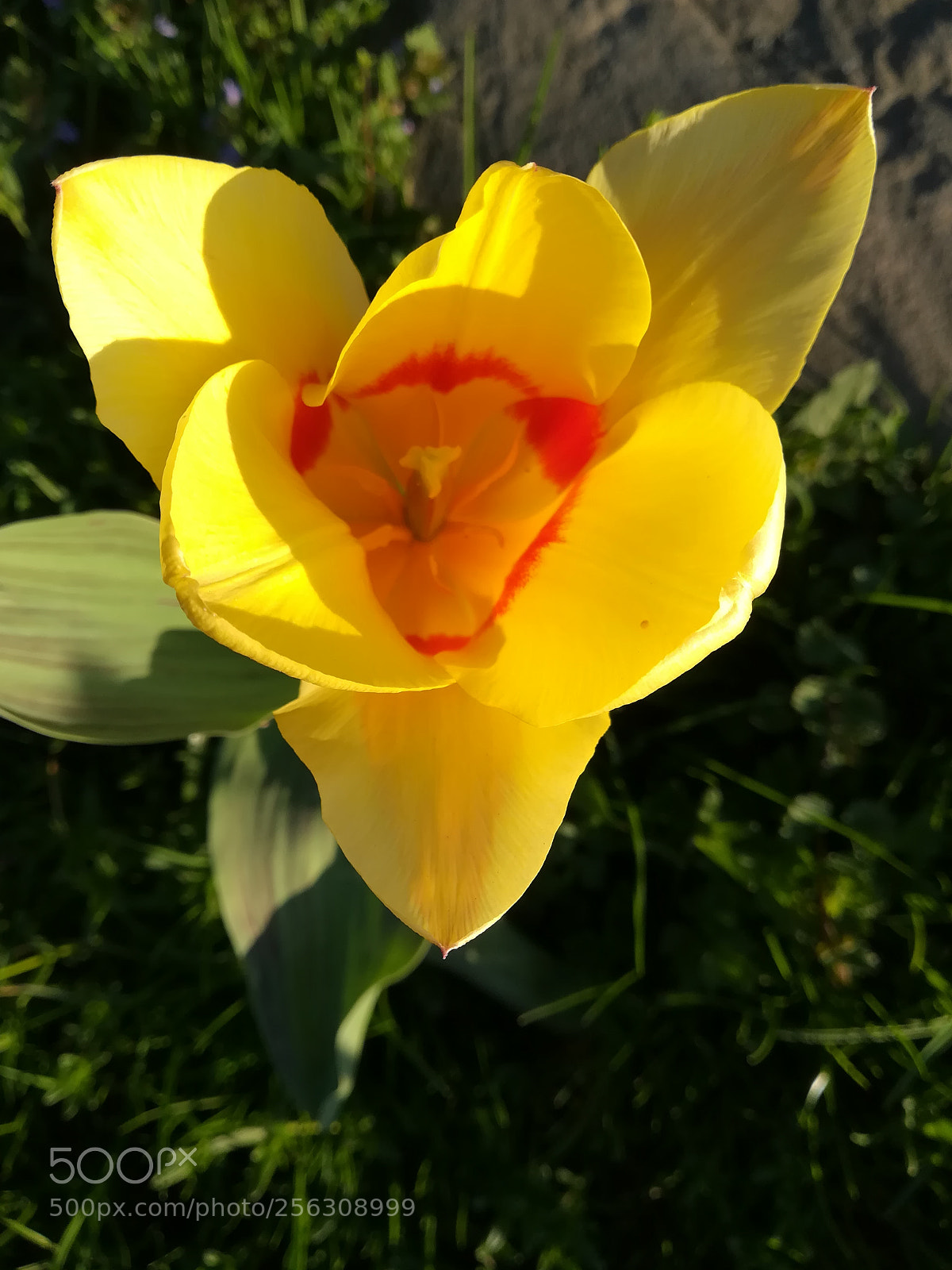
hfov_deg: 53.1
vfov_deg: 67.3
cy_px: 635
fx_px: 953
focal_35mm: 26
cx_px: 476
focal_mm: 3.83
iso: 50
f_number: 2.2
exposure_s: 1/482
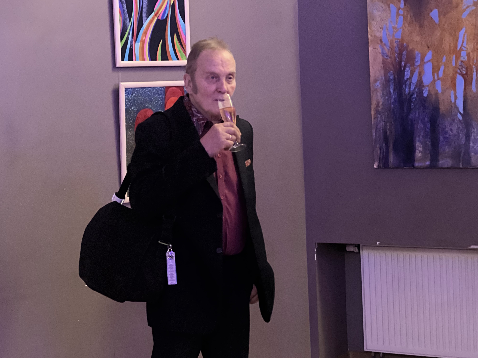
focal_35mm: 78
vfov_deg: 18.9
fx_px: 1077
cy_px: 179
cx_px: 240
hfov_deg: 25.0
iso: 1600
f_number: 2.8
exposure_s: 1/14
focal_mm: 9
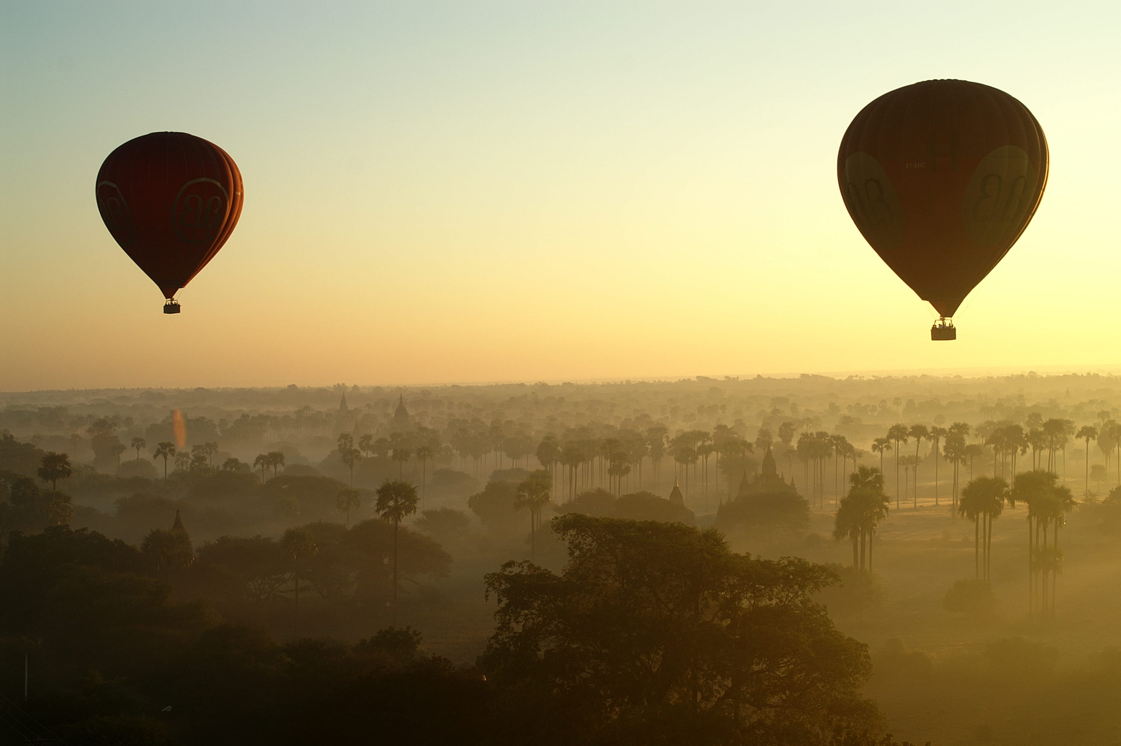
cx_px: 560
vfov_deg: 22.6
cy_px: 373
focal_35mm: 60
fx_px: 1867
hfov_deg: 33.4
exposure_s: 1/125
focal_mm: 40
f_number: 10
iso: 100
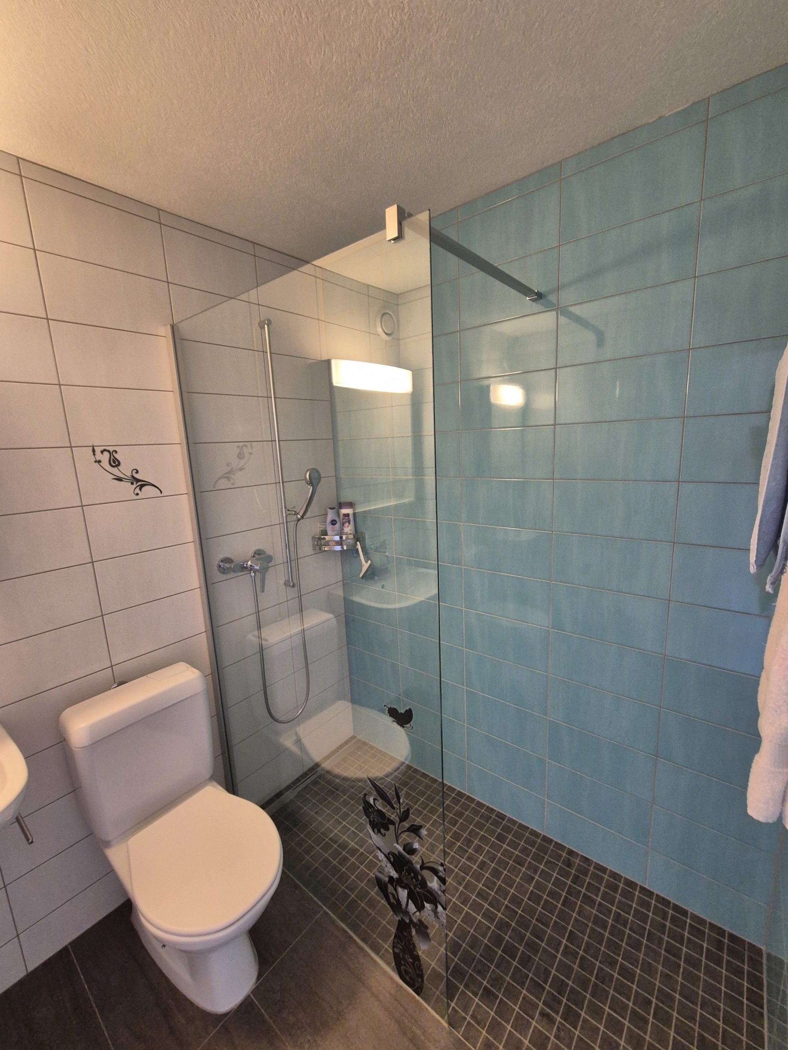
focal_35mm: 13
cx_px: 394
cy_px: 525
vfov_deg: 106.2
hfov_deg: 89.9
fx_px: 395
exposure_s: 1/50
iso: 400
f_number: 2.2
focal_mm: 2.2
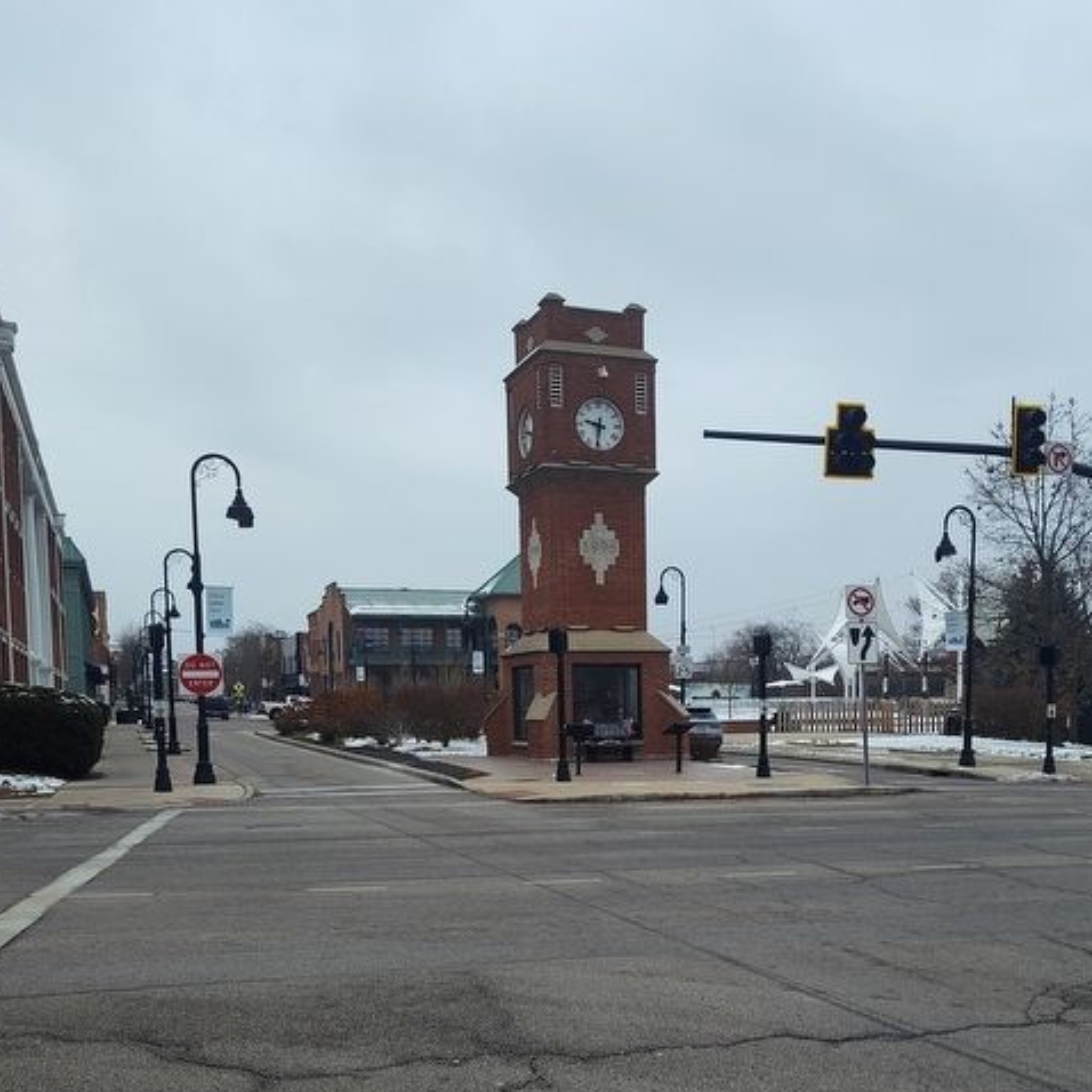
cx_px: 617
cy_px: 795
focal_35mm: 34
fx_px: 1213
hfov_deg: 48.3
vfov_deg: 47.0
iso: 100
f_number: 1.8
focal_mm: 5.56
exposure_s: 1/248
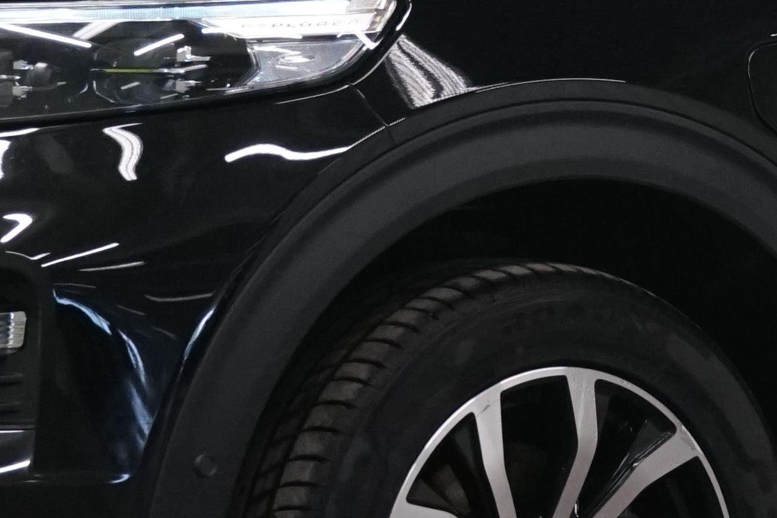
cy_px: 18
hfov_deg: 6.7
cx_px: 895
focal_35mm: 307
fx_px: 6626
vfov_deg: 4.5
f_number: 9
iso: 2000
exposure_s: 1/25
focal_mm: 65
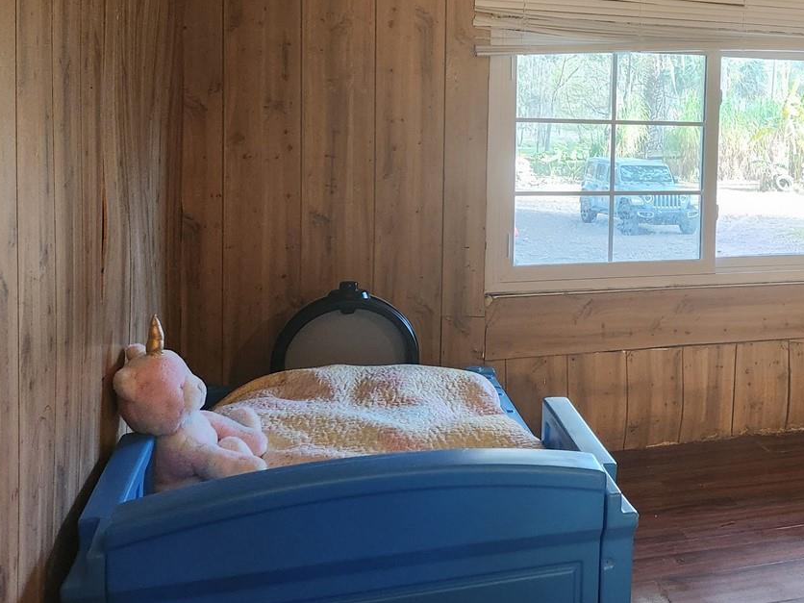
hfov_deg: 39.4
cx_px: 746
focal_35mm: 44
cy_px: 159
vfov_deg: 32.3
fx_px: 1022
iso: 500
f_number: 1.8
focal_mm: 5.4
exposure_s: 1/120
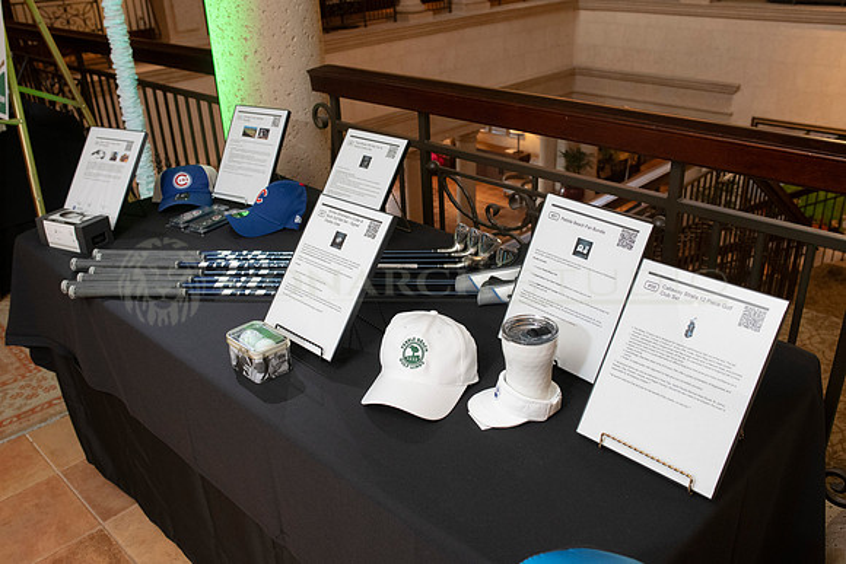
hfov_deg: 62.3
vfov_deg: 44.0
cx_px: 423
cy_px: 282
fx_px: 699
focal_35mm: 30
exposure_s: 1/80
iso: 3200
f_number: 6.3
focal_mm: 28
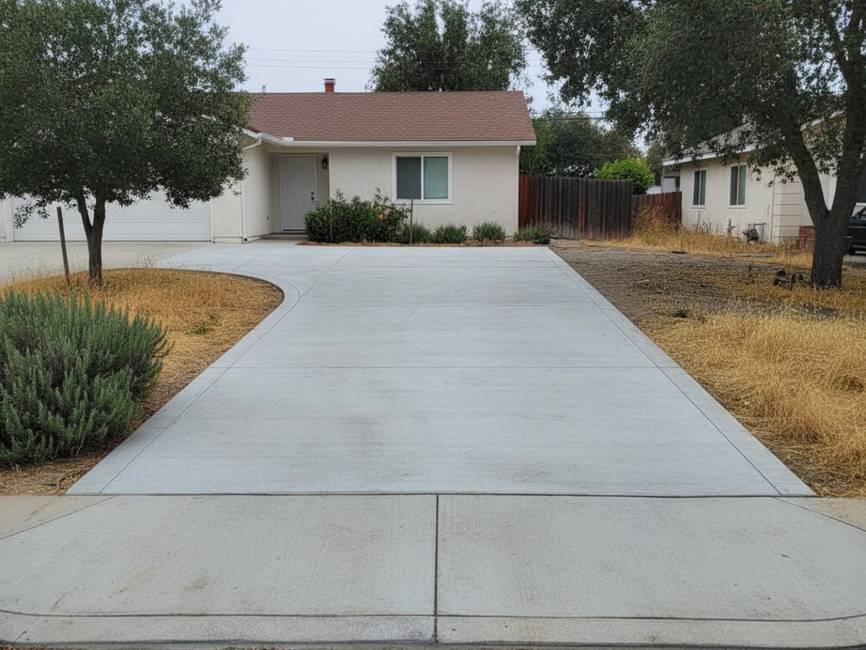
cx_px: 433
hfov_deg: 71.6
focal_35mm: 24
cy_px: 325
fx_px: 600
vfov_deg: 56.8
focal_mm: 6.8
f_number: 1.78
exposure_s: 1/1451
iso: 733
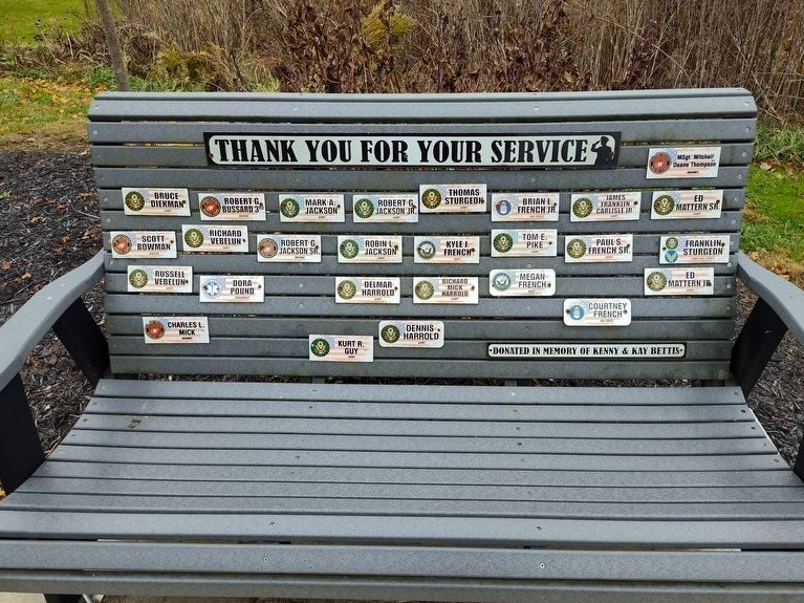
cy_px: 304
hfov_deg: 71.6
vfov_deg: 56.8
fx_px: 557
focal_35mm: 24
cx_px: 416
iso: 100
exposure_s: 1/370
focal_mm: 5.56
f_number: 1.8
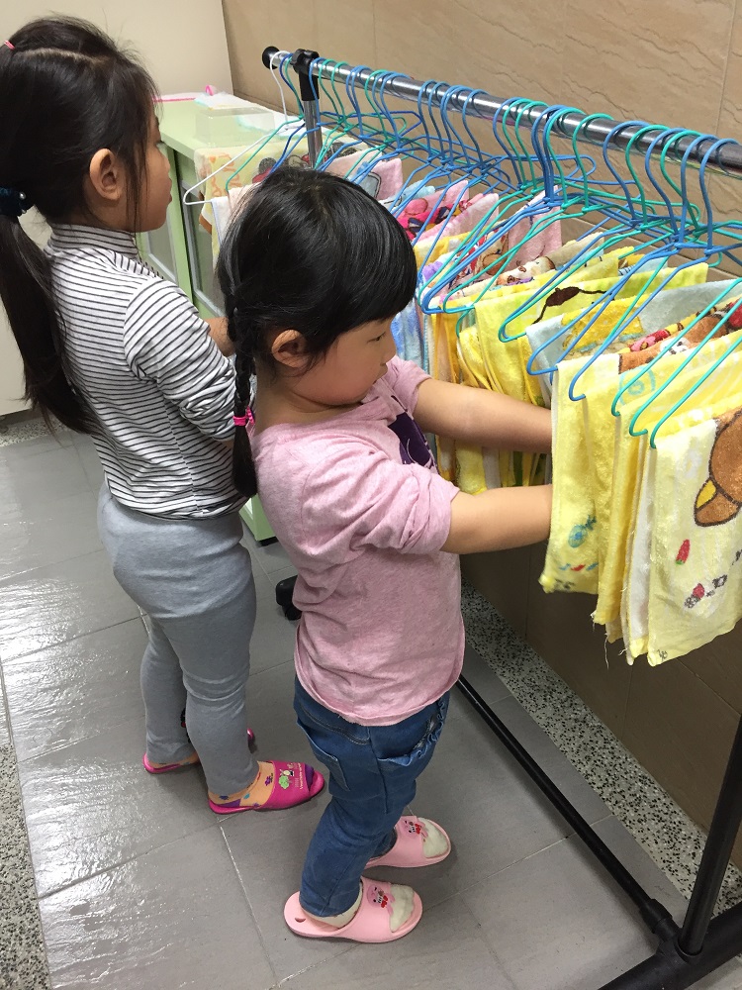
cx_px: 371
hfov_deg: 48.2
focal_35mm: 29
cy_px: 495
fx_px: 829
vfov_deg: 61.7
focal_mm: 4.15
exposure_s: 1/30
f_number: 2.2
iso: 80
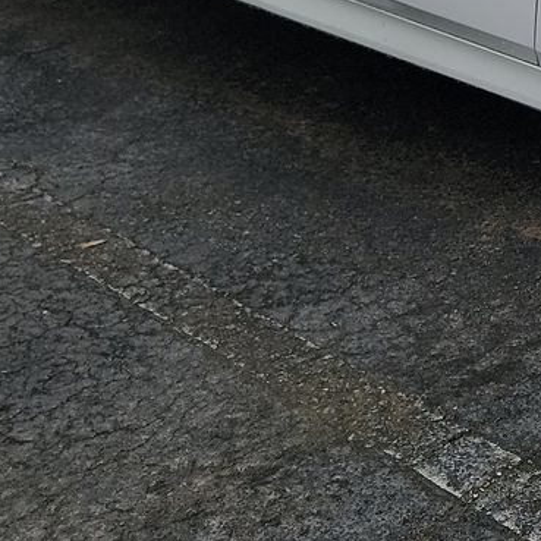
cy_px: -169
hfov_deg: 17.2
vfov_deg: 17.7
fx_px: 1627
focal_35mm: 92
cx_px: 798
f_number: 1.8
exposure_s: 1/371
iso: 50
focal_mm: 6.7
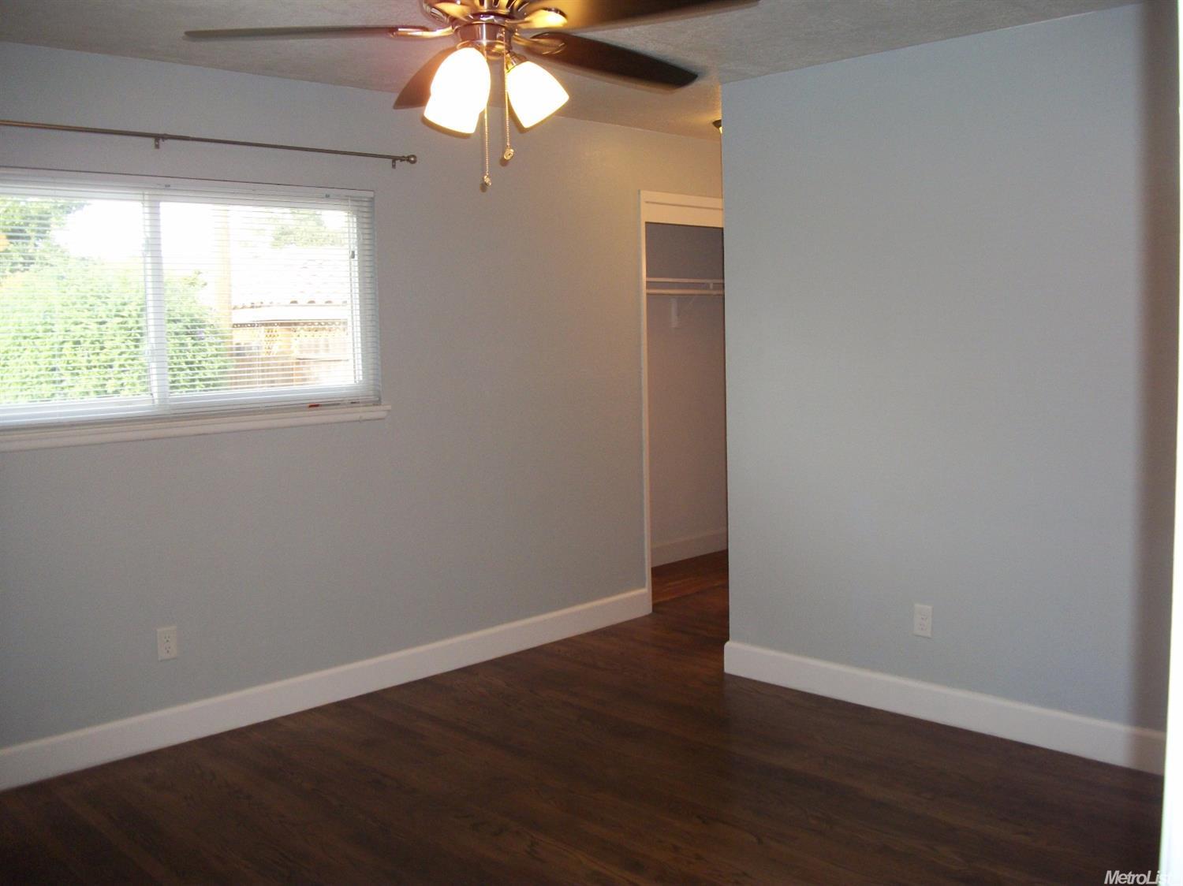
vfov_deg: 44.1
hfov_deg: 56.8
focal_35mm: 32
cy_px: 443
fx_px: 1093
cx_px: 592
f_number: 2.9
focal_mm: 5.7
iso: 160
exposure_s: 1/60
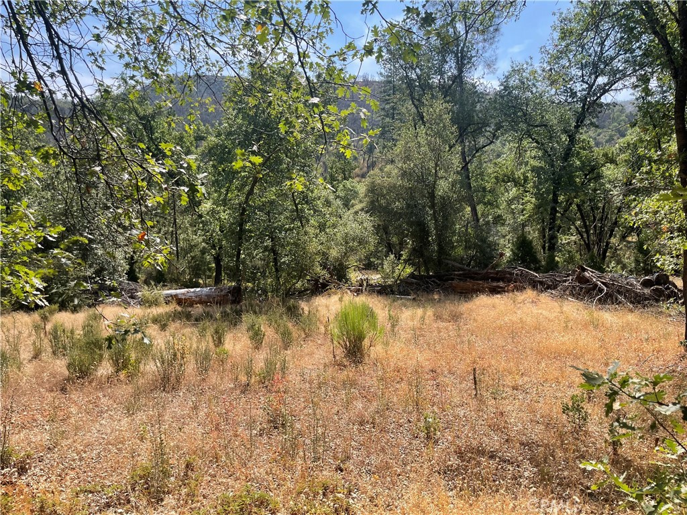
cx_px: 344
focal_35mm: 26
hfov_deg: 67.3
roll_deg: +1.1
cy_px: 258
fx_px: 516
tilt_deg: -7.4
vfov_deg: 53.1
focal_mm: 4.2
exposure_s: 1/1667
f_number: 1.6
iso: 32
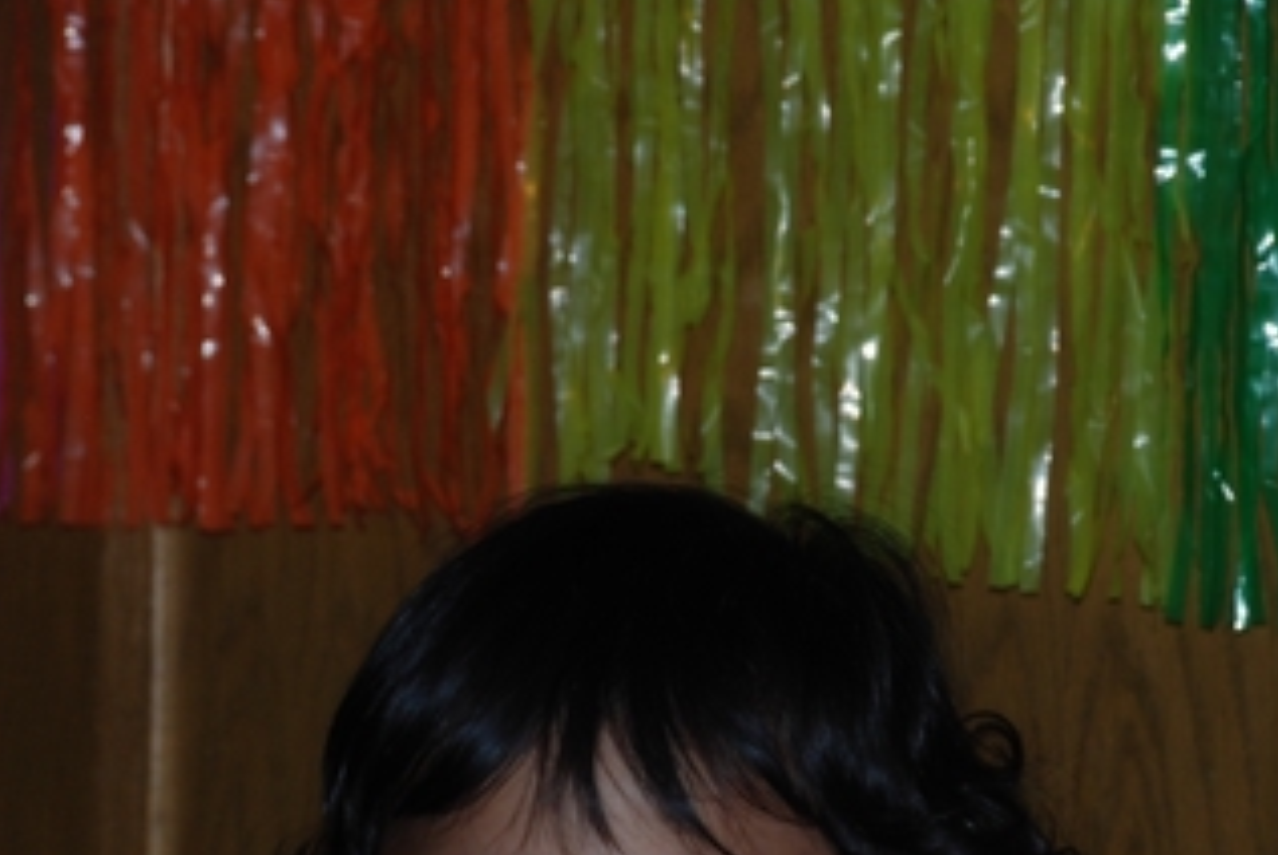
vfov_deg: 4.3
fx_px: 11335
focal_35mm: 319
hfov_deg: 6.5
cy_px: 621
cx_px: 714
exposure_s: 1/60
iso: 200
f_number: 5.6
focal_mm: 90
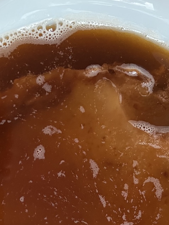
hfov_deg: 23.3
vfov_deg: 29.7
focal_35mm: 63
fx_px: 410
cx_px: 79
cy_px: 194
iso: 500
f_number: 1.6
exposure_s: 1/52
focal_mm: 5.1
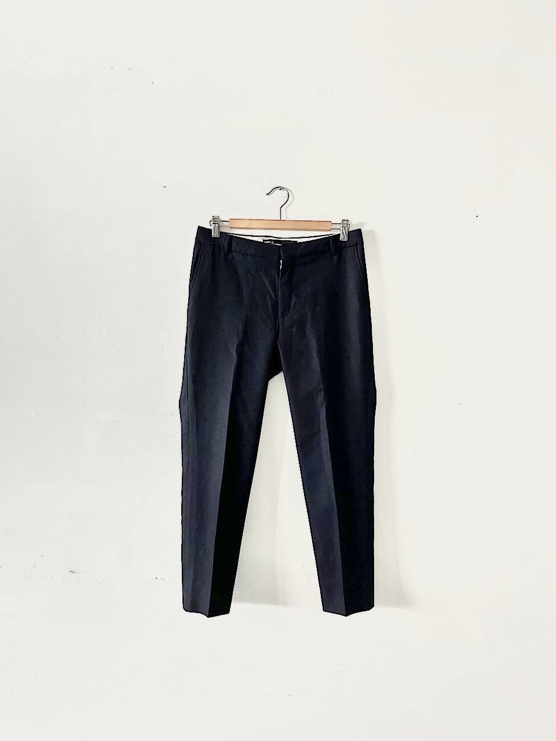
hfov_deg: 53.1
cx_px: 278
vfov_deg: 67.3
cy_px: 370
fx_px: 557
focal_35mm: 26
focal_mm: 5.1
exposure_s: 1/60
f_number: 1.6
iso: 200
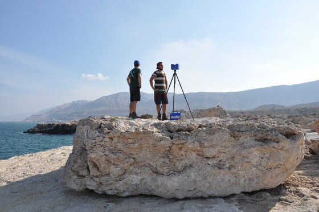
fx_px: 239
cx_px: 160
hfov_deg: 67.4
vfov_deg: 47.8
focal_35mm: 27
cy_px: 106
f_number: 10
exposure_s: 1/400
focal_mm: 18
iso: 200
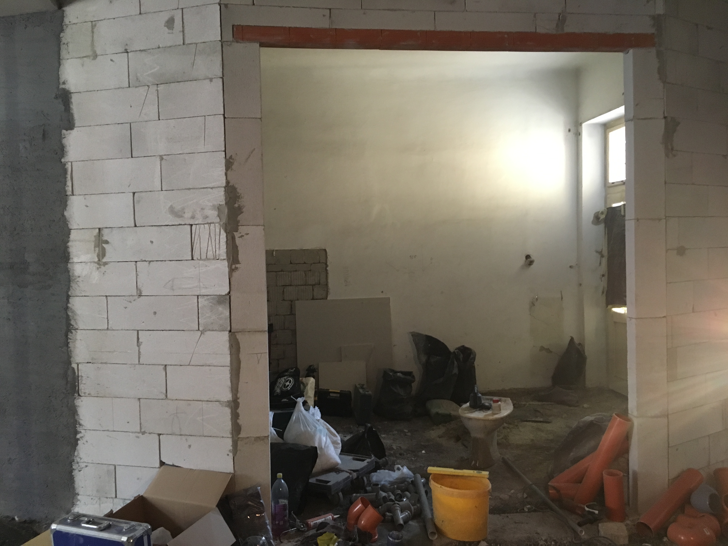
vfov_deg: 48.2
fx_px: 610
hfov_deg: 61.7
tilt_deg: -2.5
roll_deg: +0.7
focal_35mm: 29
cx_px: 364
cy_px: 273
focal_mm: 4.15
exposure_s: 1/17
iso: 200
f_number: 2.2
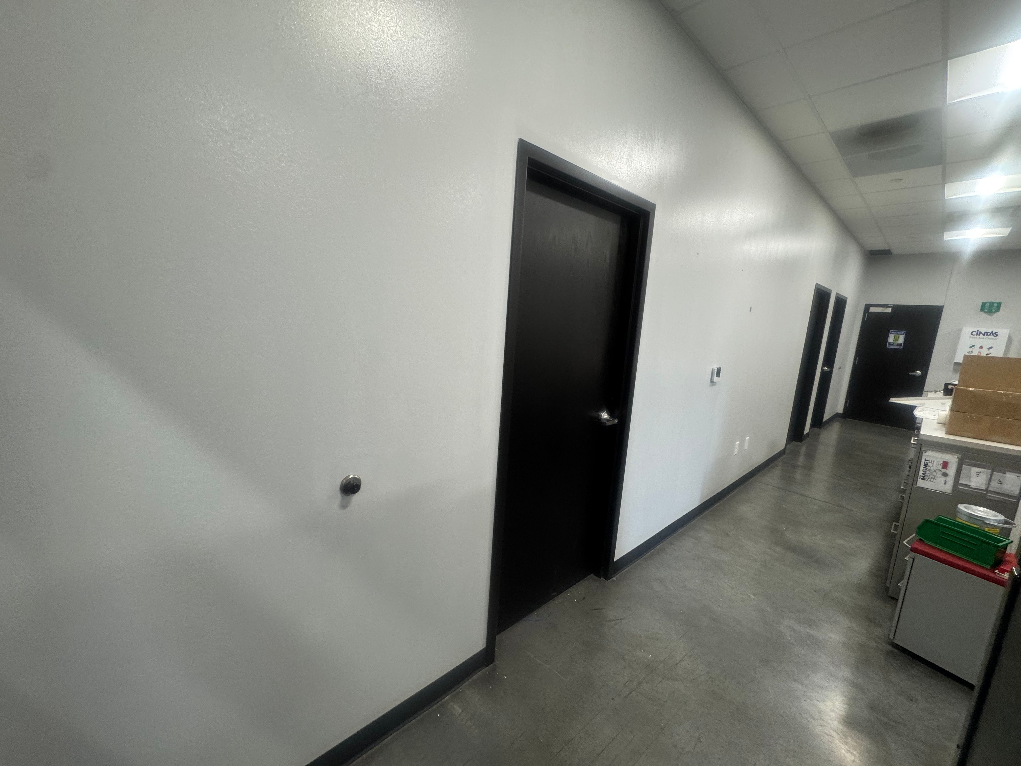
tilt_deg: -8.6
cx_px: 510
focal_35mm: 14
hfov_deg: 102.1
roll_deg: -4.3
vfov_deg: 85.7
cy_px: 383
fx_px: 413
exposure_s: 1/60
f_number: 2.2
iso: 160
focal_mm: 2.22
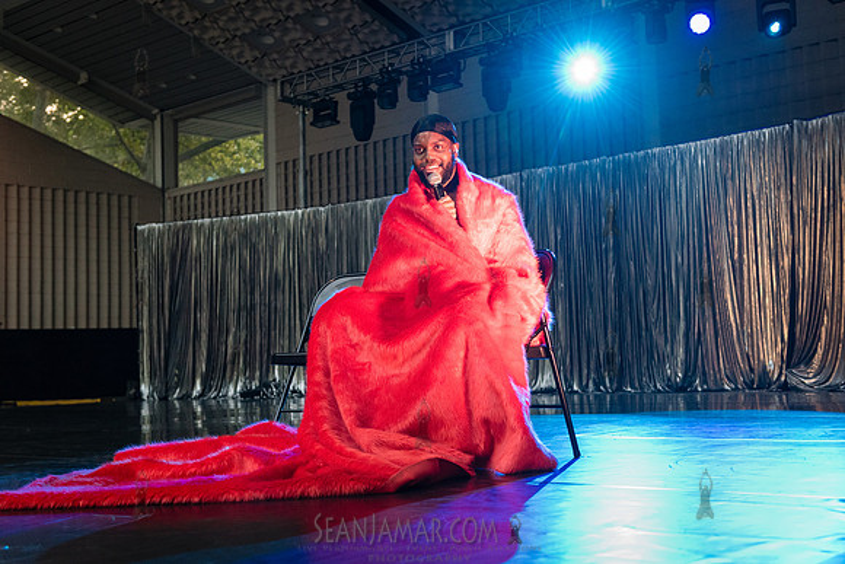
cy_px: 282
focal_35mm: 48
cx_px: 422
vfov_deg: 28.1
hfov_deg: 41.1
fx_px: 1127
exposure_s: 1/400
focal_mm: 48
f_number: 3.5
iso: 3200
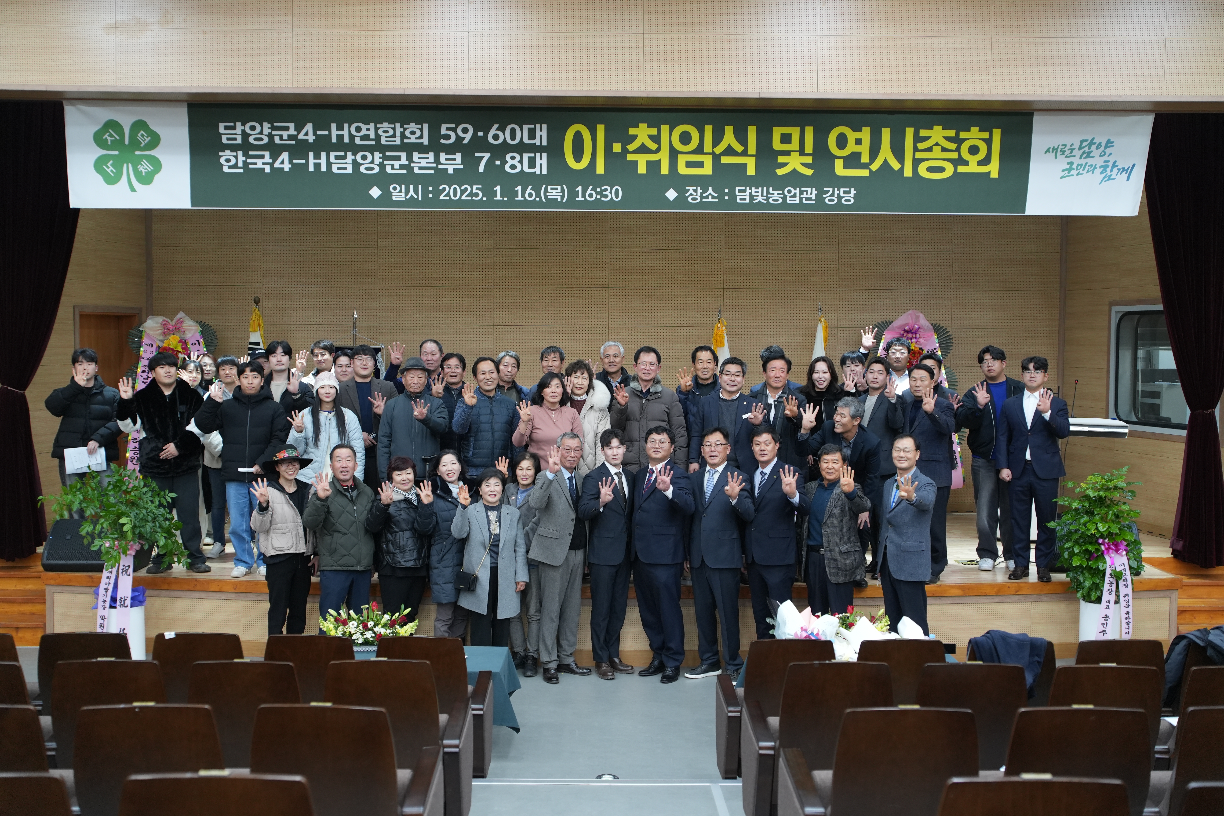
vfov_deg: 37.9
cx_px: 612
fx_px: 1190
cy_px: 408
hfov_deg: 54.4
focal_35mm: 35
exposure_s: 1/160
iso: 1600
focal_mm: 35
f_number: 2.8
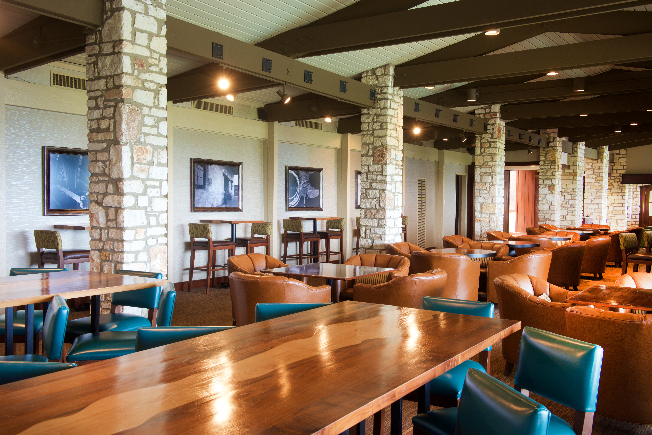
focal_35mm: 35
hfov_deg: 54.4
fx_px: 634
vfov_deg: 37.9
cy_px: 218
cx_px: 326
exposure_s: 1
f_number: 11
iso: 200
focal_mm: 35
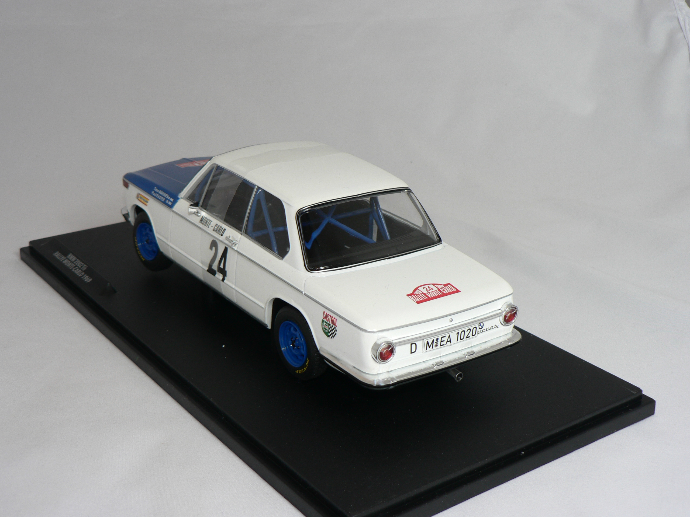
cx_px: 345
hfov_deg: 37.5
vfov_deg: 28.6
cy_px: 258
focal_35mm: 51
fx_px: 1017
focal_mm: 8.6
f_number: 2.8
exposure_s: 1/60
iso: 80
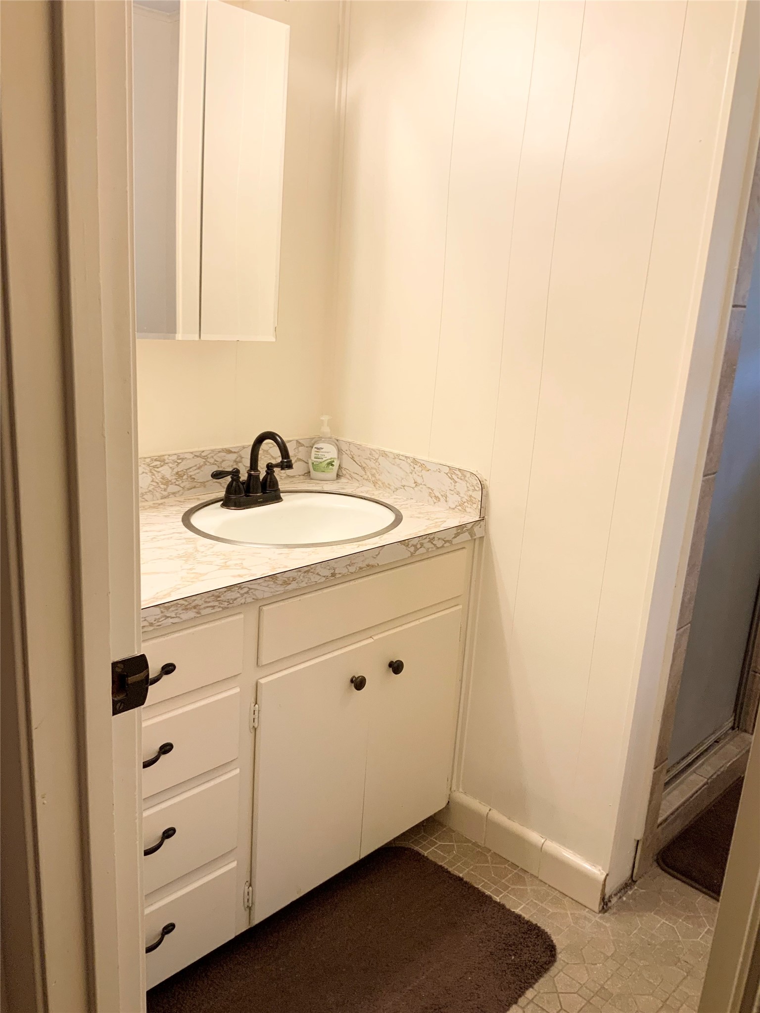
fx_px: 849
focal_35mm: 29
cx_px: 380
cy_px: 506
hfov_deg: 48.2
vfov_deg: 61.7
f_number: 1.8
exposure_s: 1/120
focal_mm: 3
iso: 64
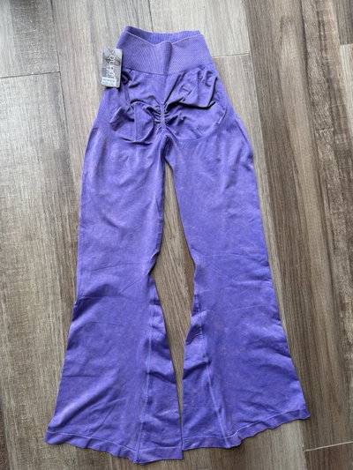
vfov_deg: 71.6
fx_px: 326
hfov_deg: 56.8
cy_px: 235
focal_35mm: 24
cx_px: 176
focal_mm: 6.76
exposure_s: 1/138
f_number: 1.78
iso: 50
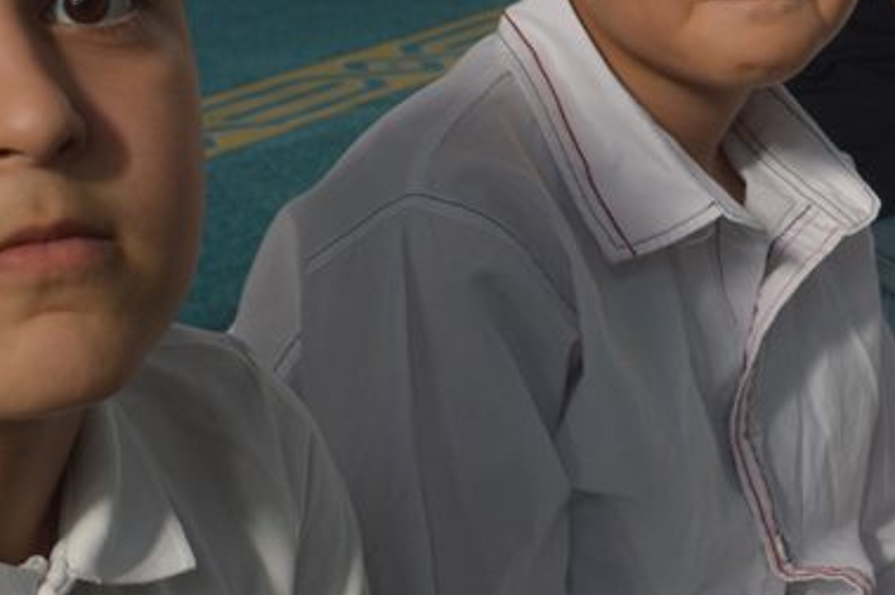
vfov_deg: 11.5
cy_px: 272
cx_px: 772
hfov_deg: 17.0
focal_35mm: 119
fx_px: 2956
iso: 280
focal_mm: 22
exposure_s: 1/125
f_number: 5.6
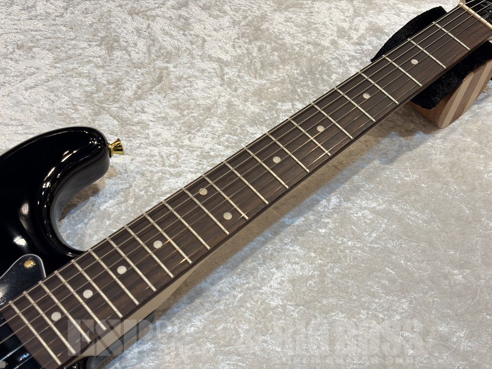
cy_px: 184
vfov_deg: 28.0
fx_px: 739
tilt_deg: -52.2
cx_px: 246
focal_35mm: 52
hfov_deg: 36.8
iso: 80
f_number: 1.6
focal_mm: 5.96
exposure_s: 1/60
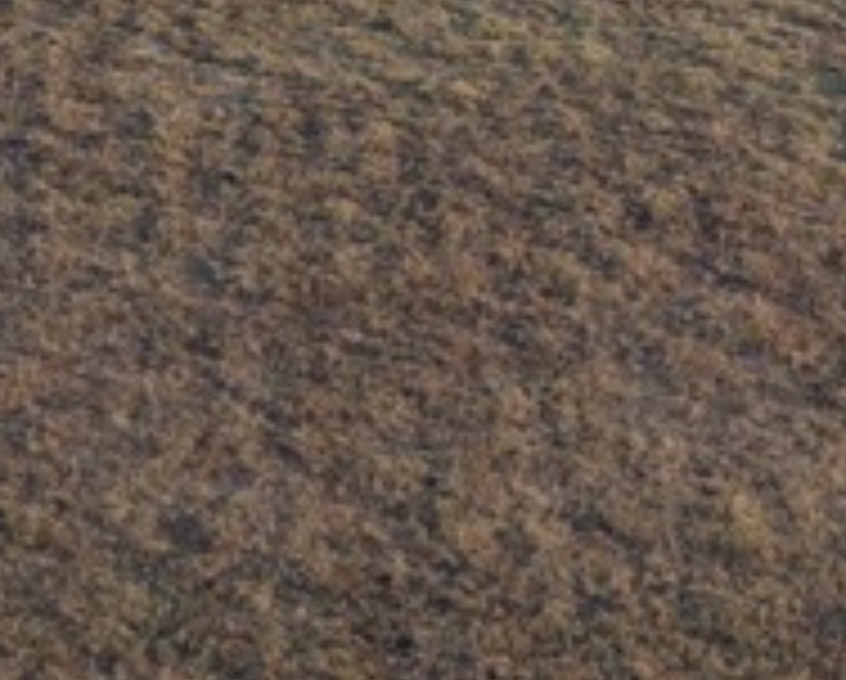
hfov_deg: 10.7
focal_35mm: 179
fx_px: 4489
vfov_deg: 8.7
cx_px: 711
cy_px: 221
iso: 100
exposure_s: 1/350
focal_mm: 8.67
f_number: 1.8
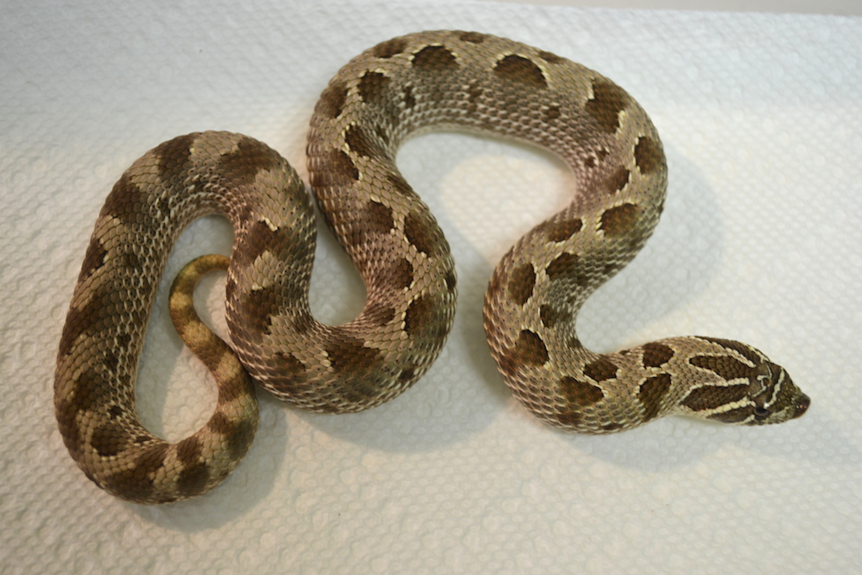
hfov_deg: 43.6
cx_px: 431
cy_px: 288
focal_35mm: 45
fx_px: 1078
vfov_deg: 29.9
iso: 400
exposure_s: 1/30
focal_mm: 30
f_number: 4.5
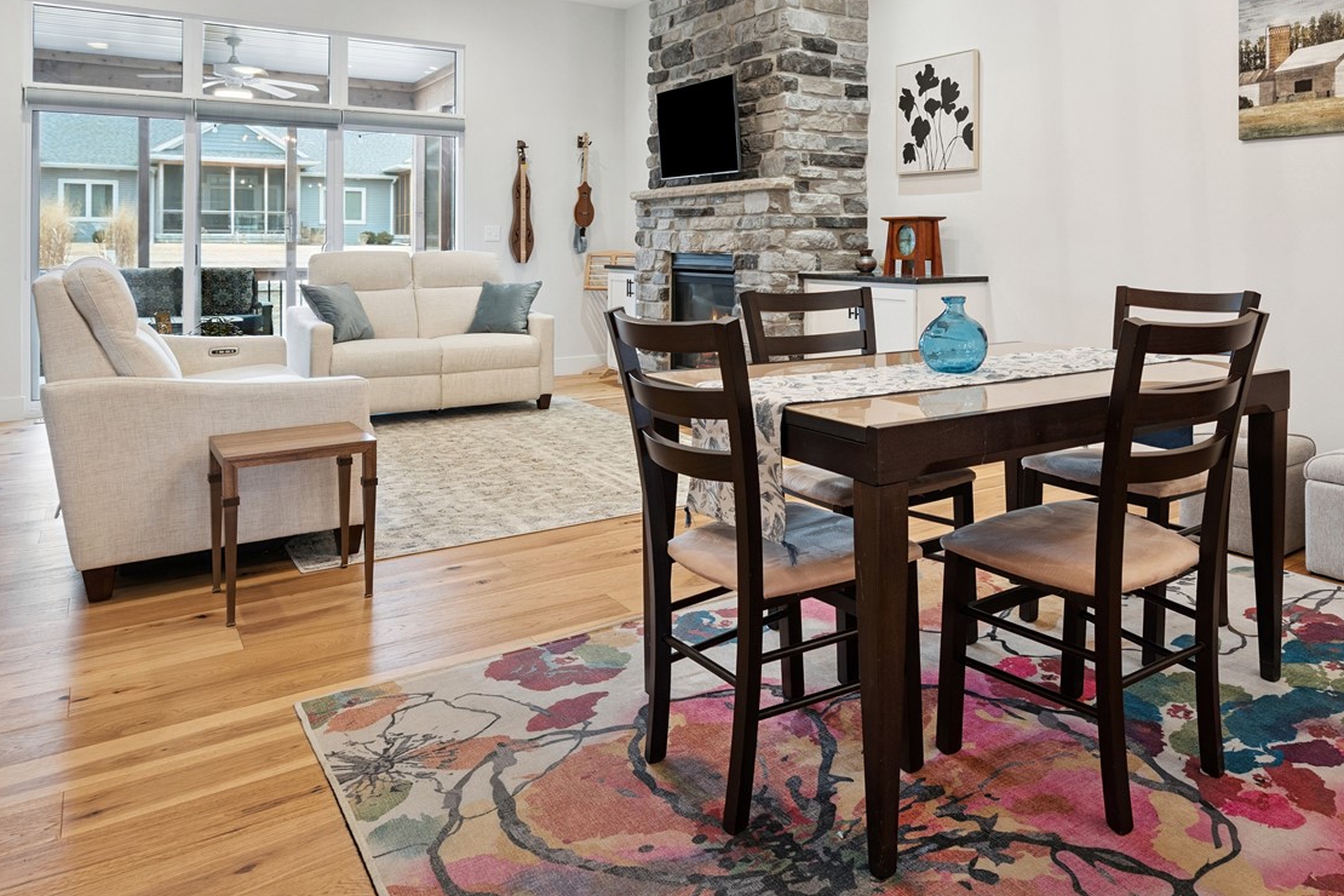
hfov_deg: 68.3
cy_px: 243
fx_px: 971
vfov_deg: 48.0
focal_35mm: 26
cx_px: 842
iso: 400
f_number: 8
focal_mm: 17
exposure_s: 1/10
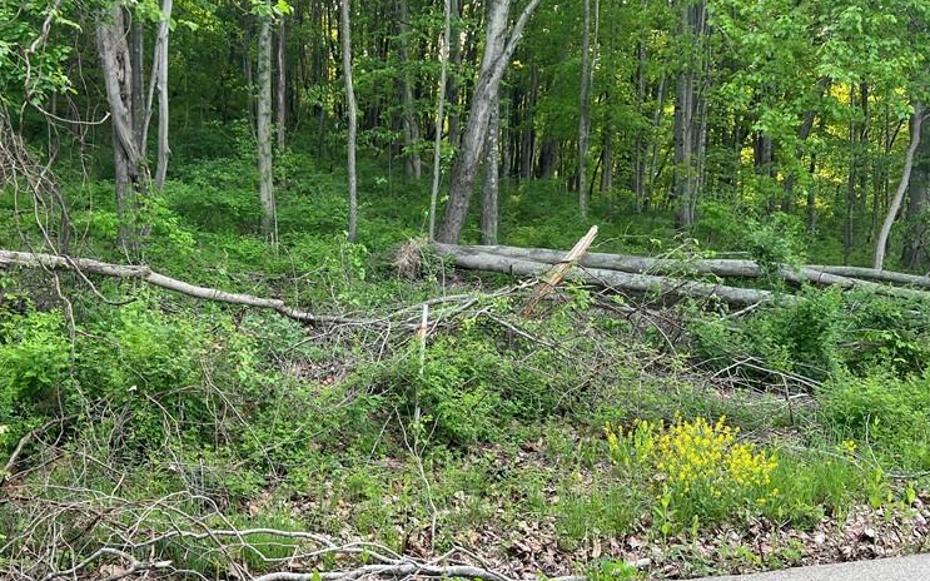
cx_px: 360
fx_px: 963
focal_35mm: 38
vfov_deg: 33.5
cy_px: 265
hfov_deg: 51.1
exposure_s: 1/174
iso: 40
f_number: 1.5
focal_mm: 5.7
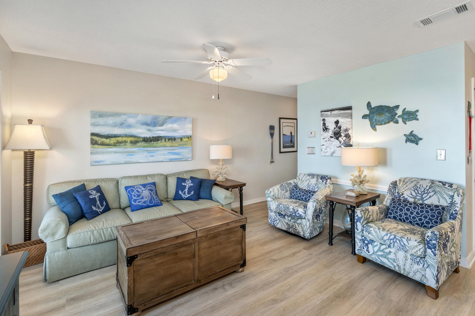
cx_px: 238
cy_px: 158
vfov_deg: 73.7
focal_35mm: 16
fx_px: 211
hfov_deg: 96.8
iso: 500
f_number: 9
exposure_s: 1/13
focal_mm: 16
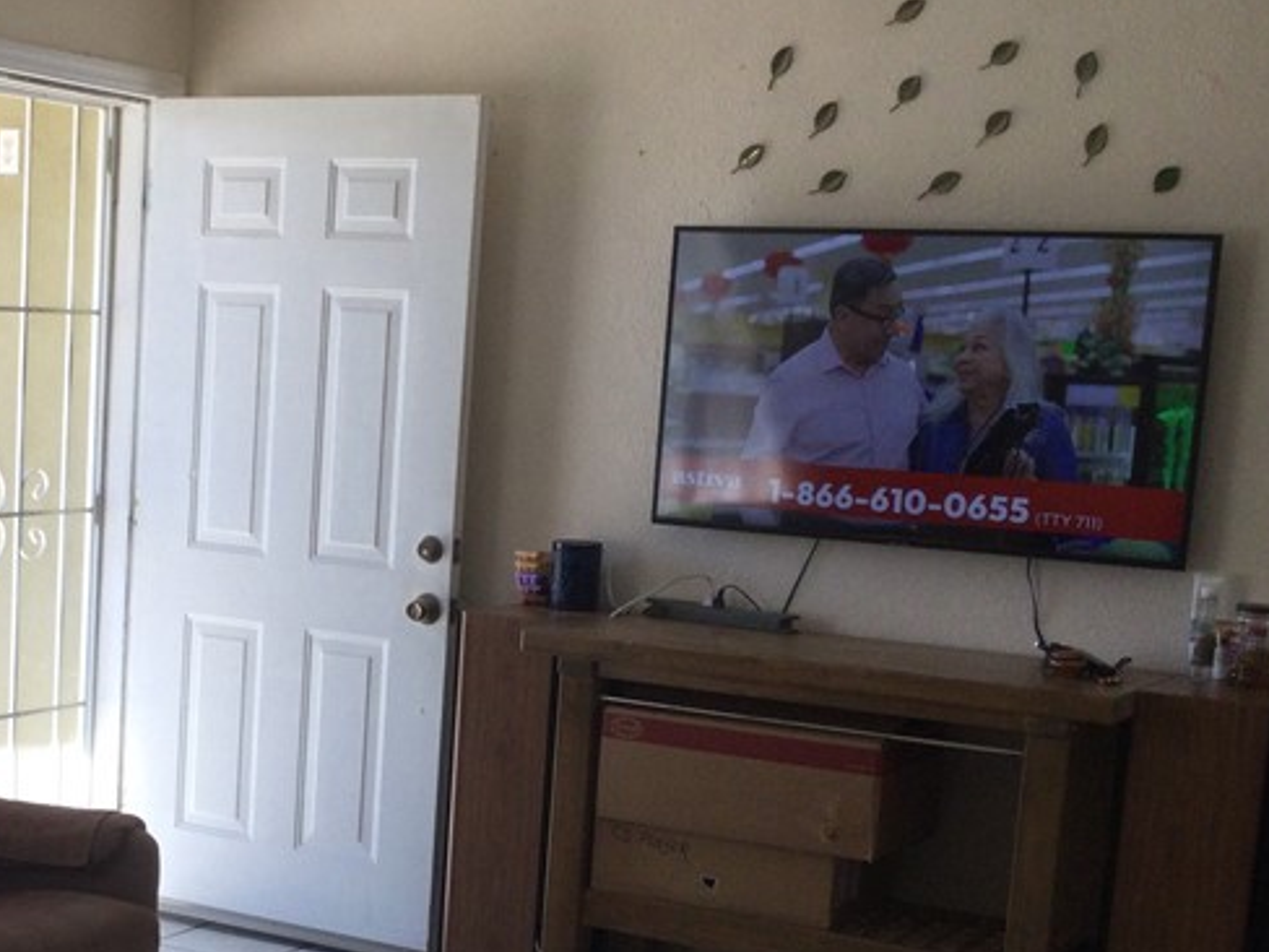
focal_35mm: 65
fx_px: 2383
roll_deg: -0.9
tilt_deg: -10.2
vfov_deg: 22.4
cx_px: 257
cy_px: 718
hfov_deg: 29.2
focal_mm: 3.3
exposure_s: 1/120
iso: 32
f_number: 2.4
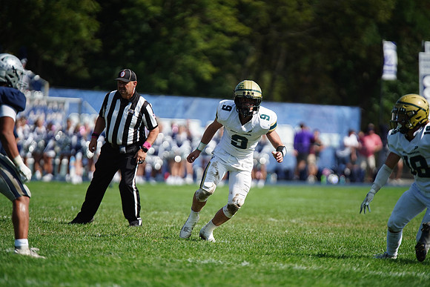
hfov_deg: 6.9
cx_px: 215
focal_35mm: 300
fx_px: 3584
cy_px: 144
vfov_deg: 4.6
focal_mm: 300
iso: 400
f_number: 2.8
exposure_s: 1/5000
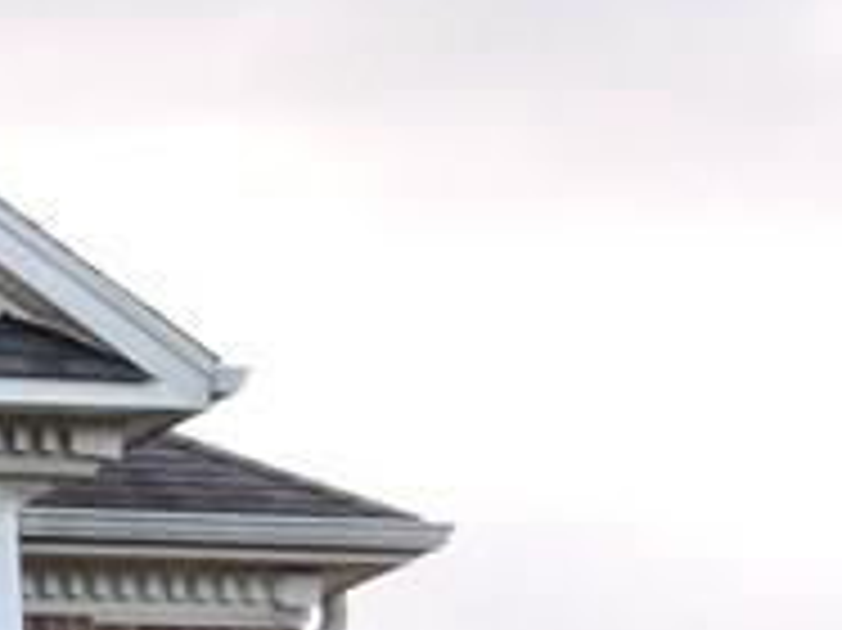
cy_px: 918
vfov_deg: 4.2
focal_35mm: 356
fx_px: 8654
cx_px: -1130
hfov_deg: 5.4
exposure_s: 1/40
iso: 100
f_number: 5.3
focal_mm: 11.6
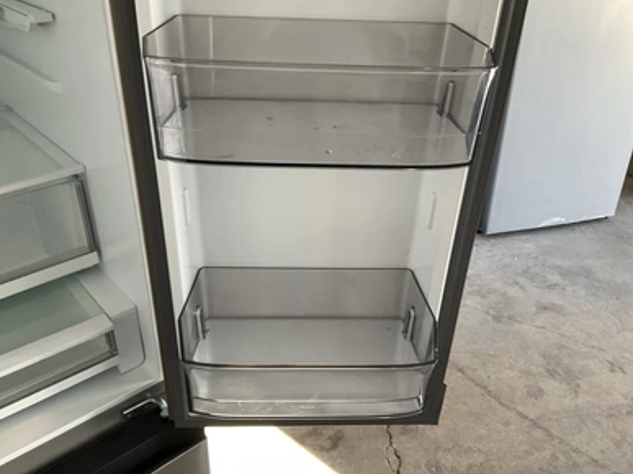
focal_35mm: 30
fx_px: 548
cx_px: 314
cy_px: 242
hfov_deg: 60.0
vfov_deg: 46.8
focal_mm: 3
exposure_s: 1/60
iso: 50
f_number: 1.8
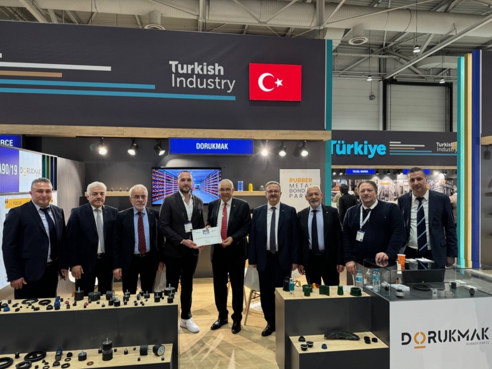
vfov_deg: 56.8
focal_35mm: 24
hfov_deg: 71.6
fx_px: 341
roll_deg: +0.5
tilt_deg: -0.3
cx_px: 246
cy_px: 184
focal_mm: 6.76
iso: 200
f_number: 1.78
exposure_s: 1/100
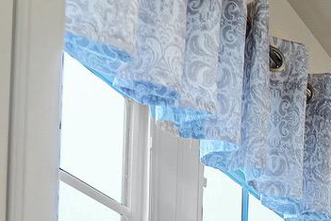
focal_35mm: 70
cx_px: 720
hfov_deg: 17.0
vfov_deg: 13.6
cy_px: 539
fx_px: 644
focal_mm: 12
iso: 1000
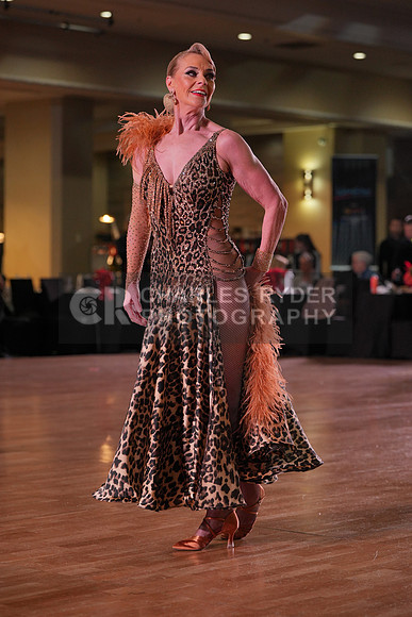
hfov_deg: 14.7
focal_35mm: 93
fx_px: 1595
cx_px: 206
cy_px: 308
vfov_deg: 21.9
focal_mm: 93
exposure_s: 1/500
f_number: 4
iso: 1000
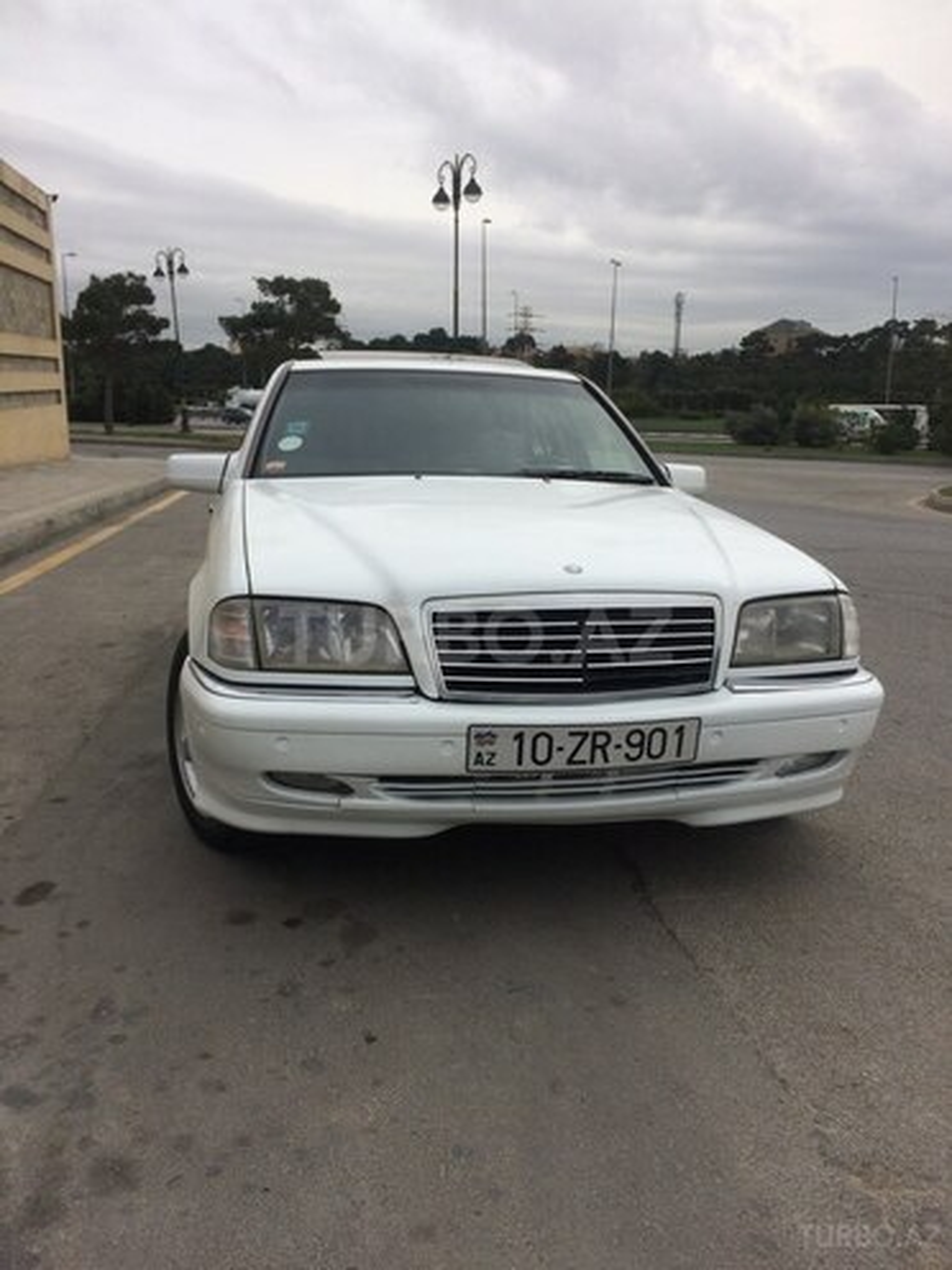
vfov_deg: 61.7
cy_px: 635
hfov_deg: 48.2
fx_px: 1063
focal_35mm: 29
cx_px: 476
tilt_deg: -13.8
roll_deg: -0.1
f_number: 2.2
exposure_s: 1/1953
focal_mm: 4.15
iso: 32
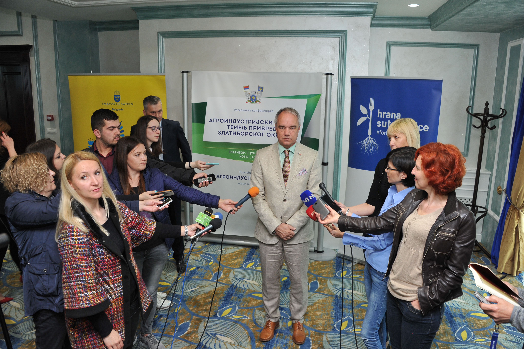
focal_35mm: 28
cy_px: 174
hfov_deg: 65.5
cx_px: 262
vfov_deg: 46.3
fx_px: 407
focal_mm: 28
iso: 1250
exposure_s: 1/100
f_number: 5.6
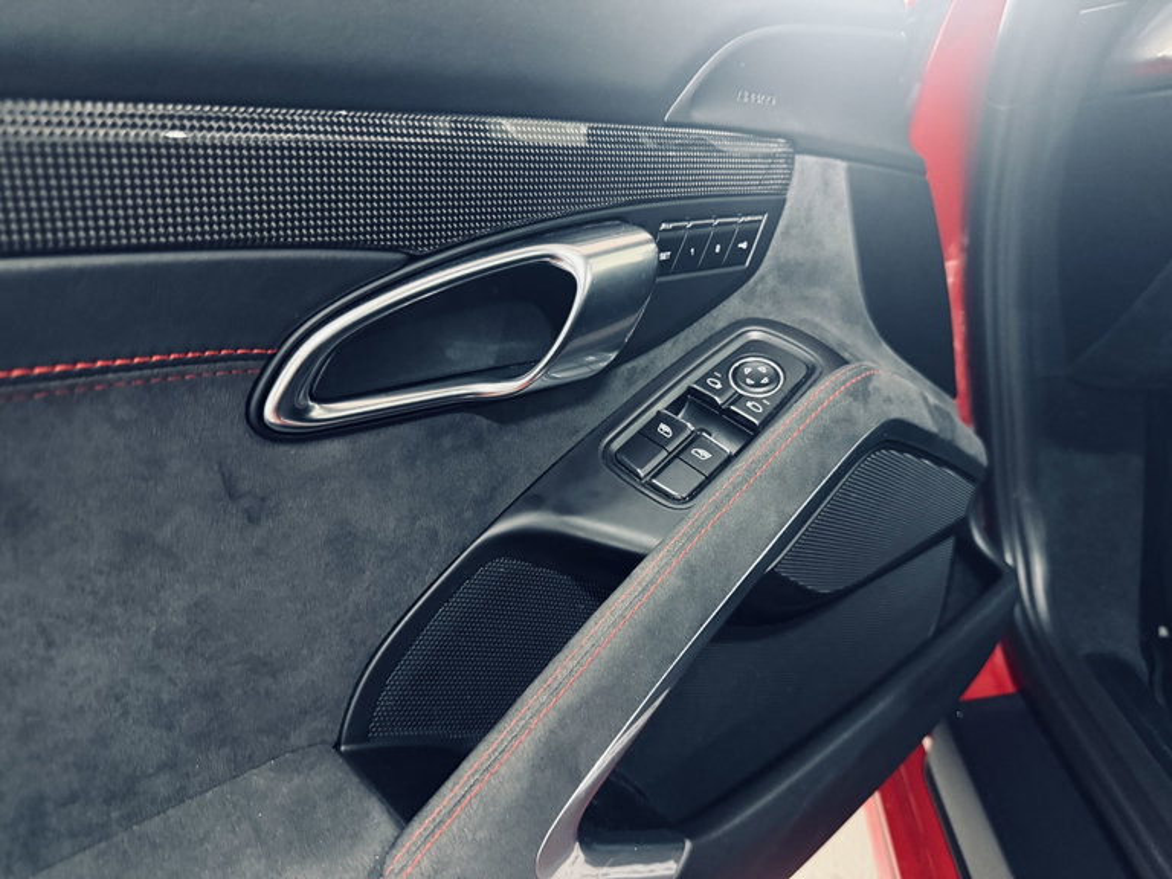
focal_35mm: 24
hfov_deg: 71.6
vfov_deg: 56.8
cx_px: 586
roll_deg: +7.2
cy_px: 440
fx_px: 813
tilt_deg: -17.2
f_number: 1.78
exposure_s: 1/33
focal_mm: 6.76
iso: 1000
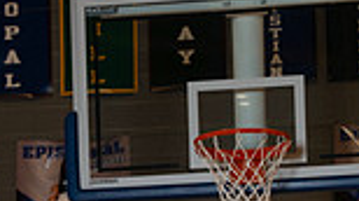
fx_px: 1749
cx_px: 203
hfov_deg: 11.7
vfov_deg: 6.3
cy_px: 474
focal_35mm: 184
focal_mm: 60
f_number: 5.6
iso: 400
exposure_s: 1/250
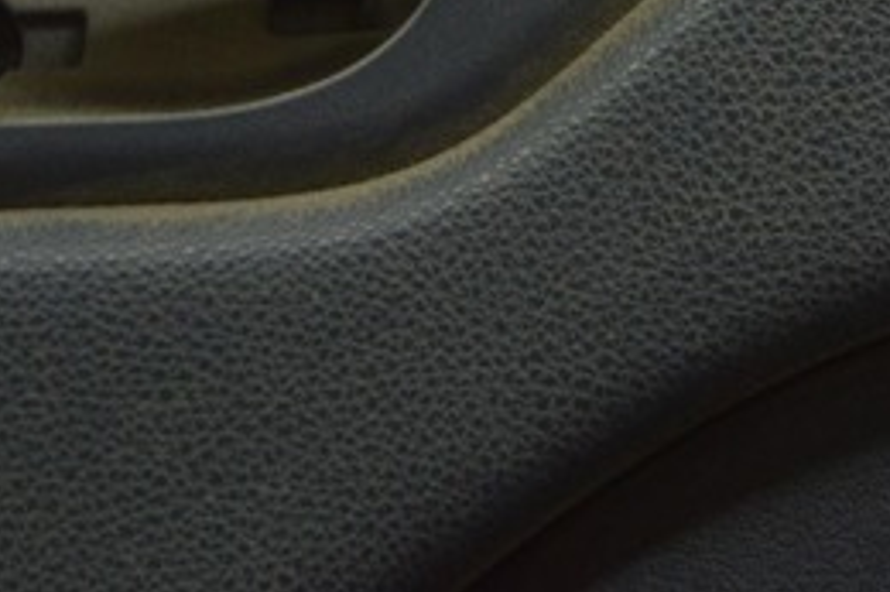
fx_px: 5021
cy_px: -132
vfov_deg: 6.7
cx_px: 137
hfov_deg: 10.1
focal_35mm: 203
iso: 400
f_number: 5.6
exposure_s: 1/30
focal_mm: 55
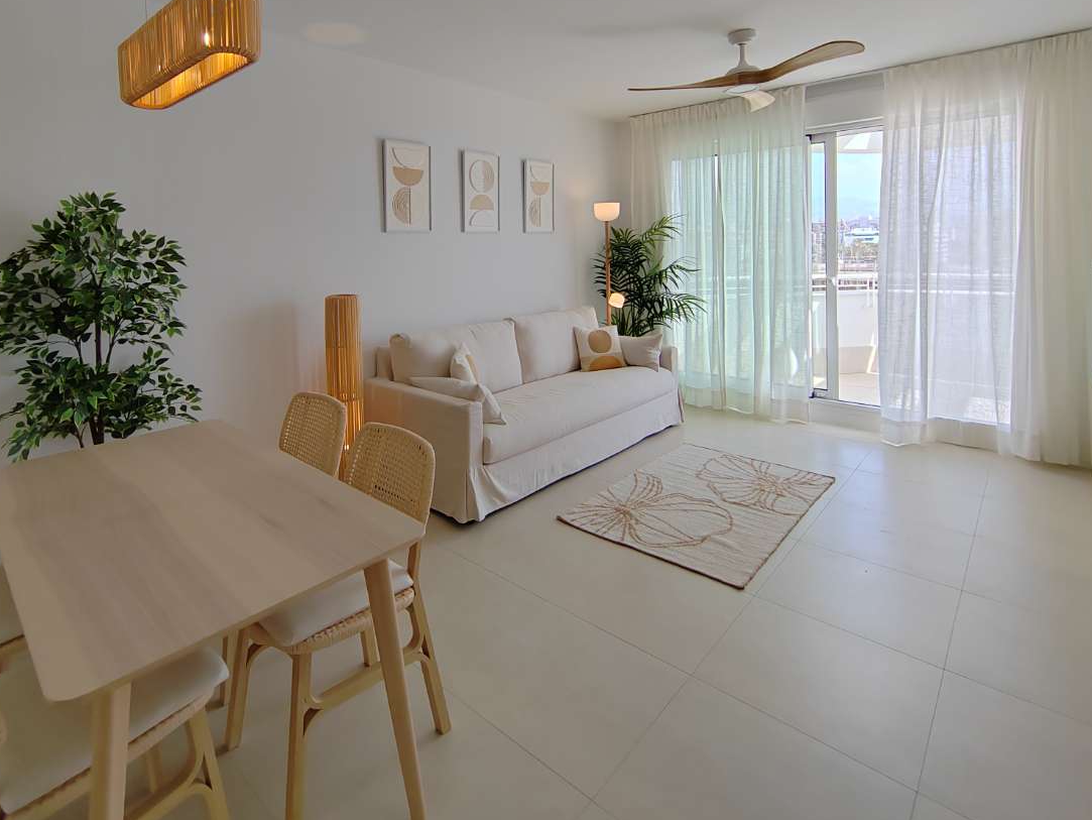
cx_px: 467
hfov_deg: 87.2
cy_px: 262
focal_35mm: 18
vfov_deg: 69.2
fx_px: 568
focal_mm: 2.16
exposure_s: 1/140
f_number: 2.2
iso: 100
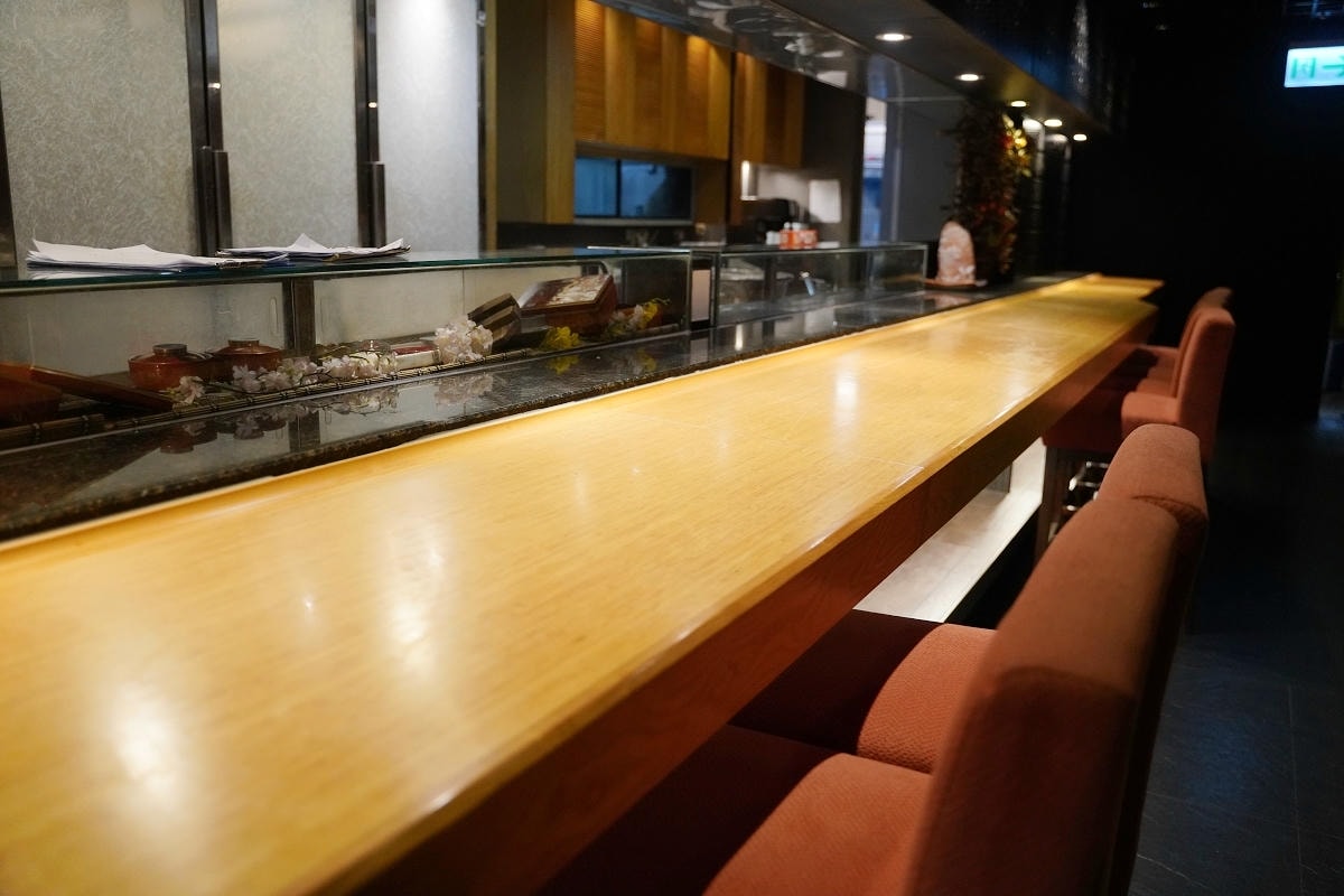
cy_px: 448
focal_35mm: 29
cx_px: 672
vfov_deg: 45.0
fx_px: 1083
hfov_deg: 63.7
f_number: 2.8
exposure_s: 1/160
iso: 4000
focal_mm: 29
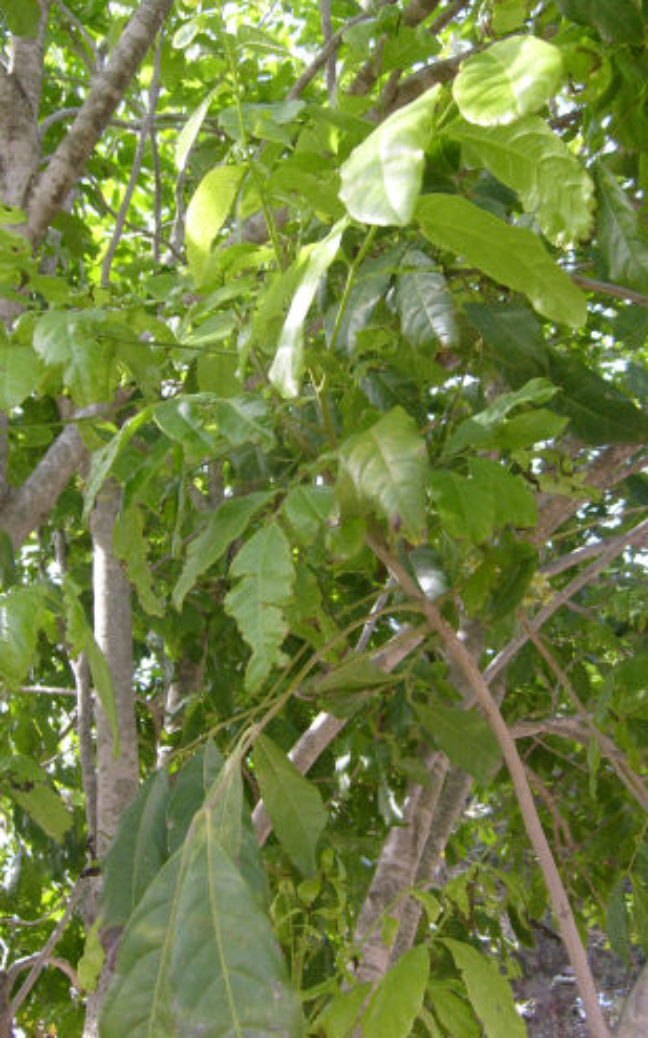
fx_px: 1075
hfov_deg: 33.5
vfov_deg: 51.6
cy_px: 523
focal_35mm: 38
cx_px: 346
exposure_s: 1/180
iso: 80
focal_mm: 5.8
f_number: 2.8
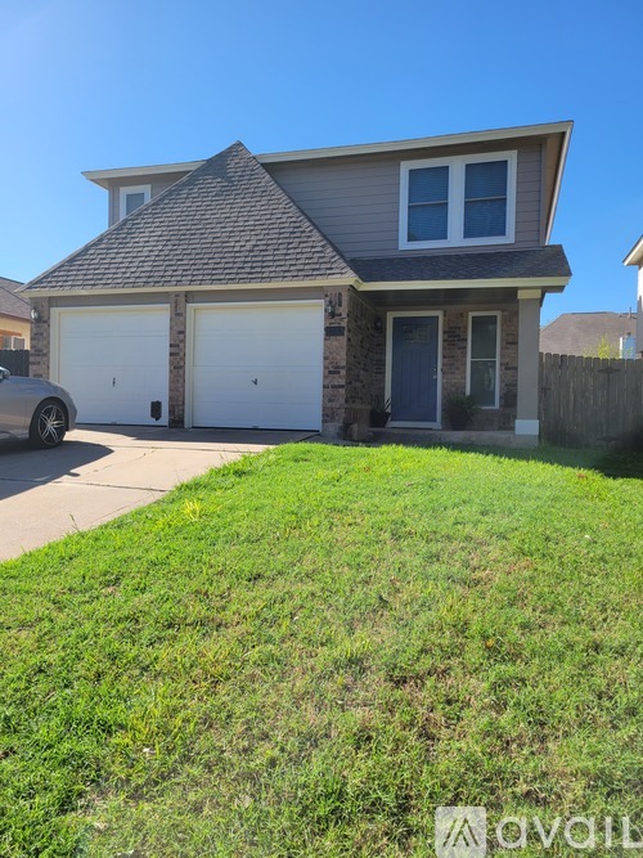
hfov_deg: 53.0
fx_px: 644
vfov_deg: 67.3
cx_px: 322
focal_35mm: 26
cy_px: 429
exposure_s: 1/1554
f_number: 1.8
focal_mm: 5.4
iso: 40
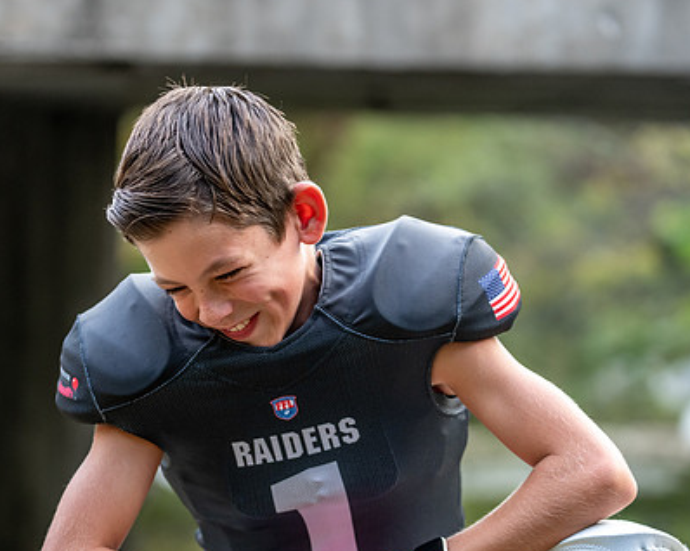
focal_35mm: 162
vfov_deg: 9.5
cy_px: 380
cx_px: 226
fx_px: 3307
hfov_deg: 11.9
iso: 500
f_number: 2.8
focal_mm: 101
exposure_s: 1/320
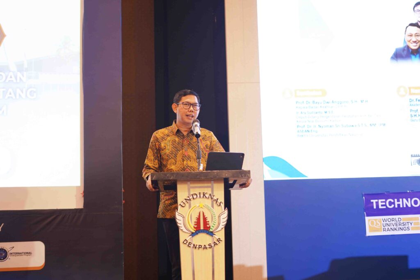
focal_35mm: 50
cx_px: 210
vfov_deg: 27.0
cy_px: 140
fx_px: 583
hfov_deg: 39.6
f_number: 1.8
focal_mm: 50
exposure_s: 1/50
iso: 320
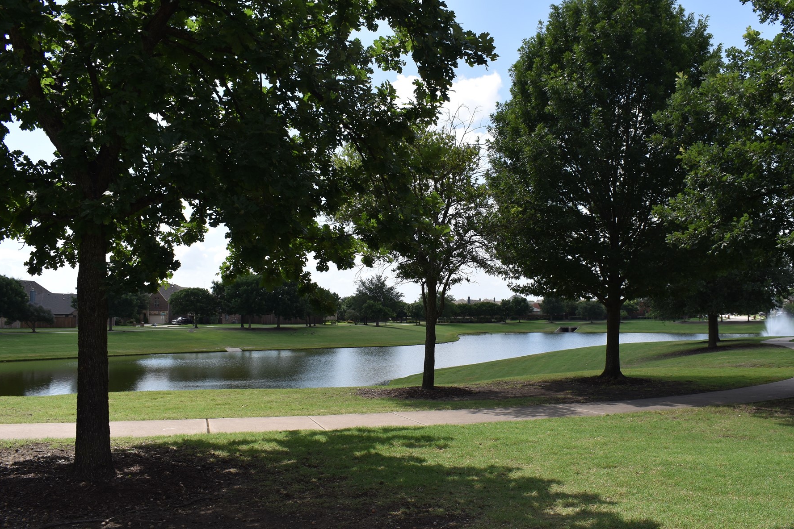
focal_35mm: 33
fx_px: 728
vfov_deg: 40.0
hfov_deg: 57.2
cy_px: 267
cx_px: 423
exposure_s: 1/250
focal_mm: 18
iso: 100
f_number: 8
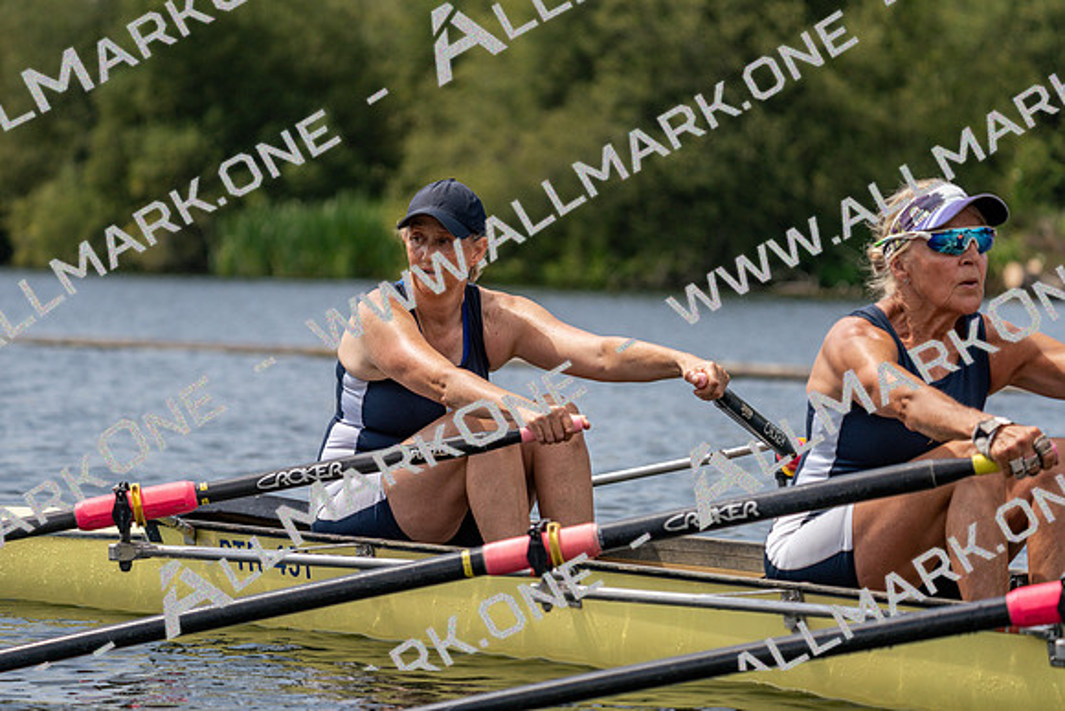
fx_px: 5918
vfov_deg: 6.9
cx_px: 532
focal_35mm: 200
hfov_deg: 10.3
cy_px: 356
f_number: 5.6
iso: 250
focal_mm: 200
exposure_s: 1/1600
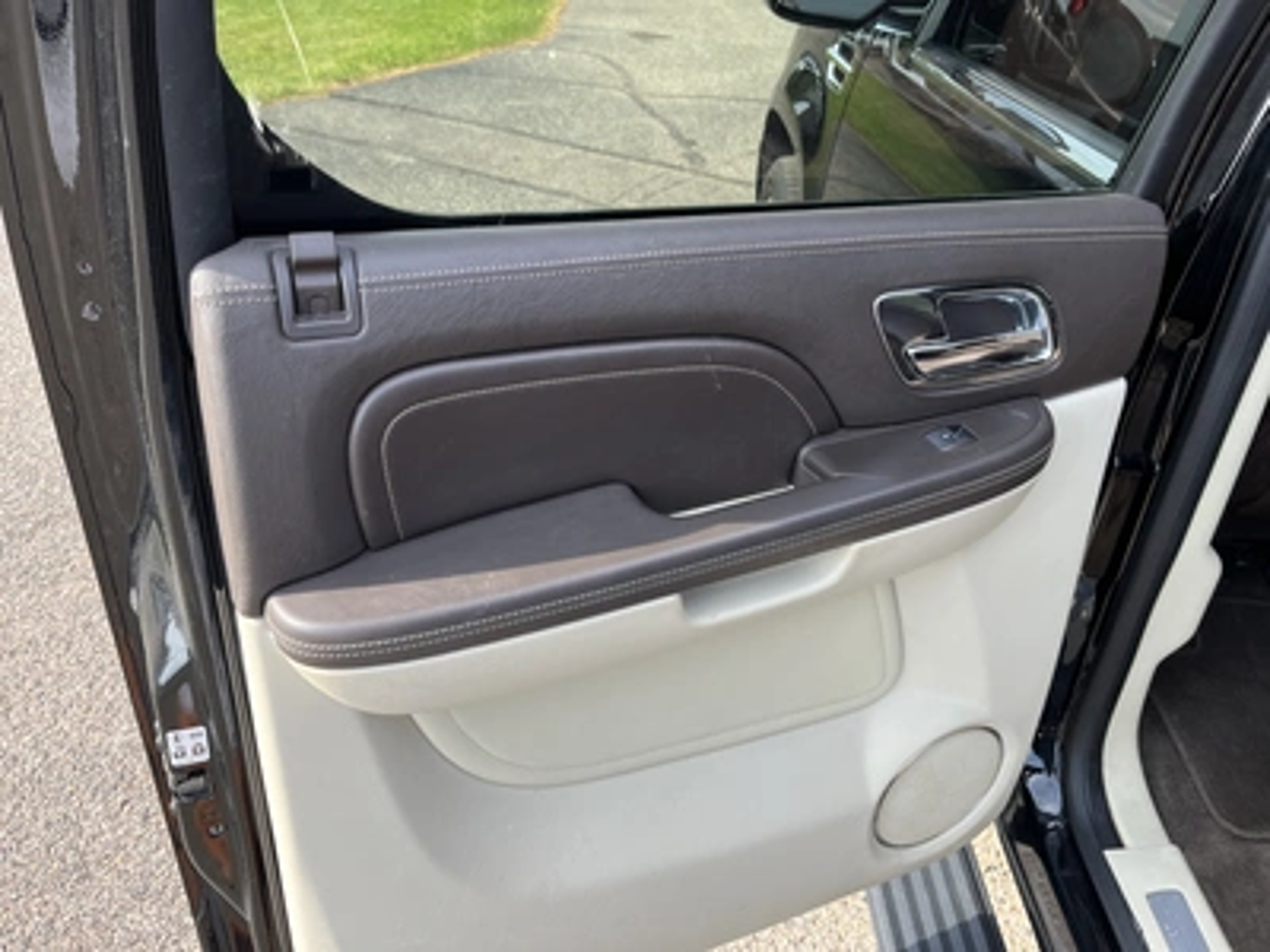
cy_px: 476
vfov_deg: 53.1
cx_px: 635
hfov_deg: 67.3
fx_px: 954
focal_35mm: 26
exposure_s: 1/397
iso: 50
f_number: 1.6
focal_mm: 5.1
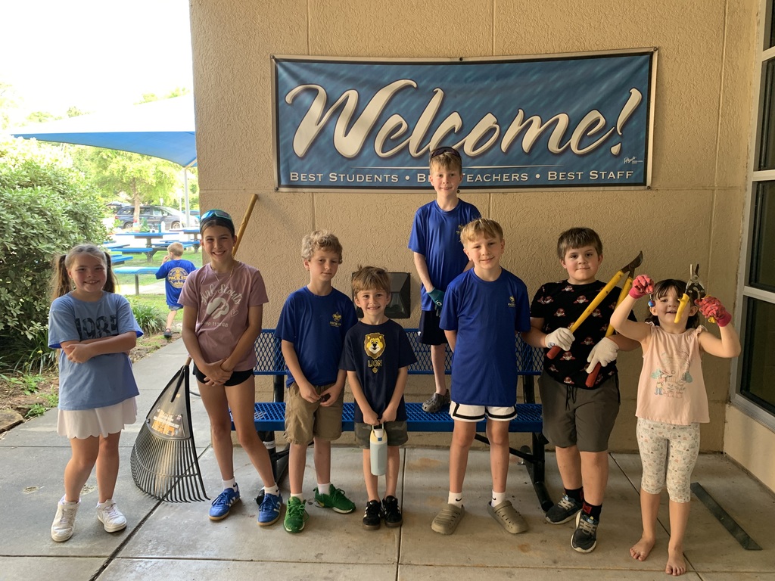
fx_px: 582
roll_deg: -0.3
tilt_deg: -8.4
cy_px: 290
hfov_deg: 67.3
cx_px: 388
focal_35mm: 26
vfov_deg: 53.1
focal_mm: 4.25
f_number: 1.8
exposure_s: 1/116
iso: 100
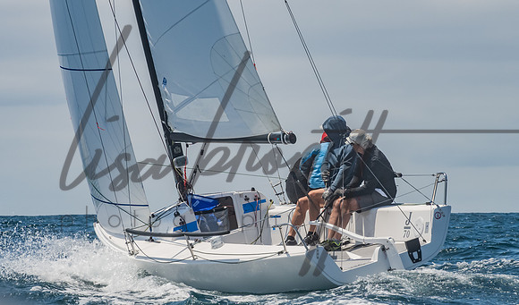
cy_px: 144
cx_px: 249
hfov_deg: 7.0
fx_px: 4244
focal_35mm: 305
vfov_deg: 4.1
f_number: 14
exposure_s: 1/1000
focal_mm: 175
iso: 640
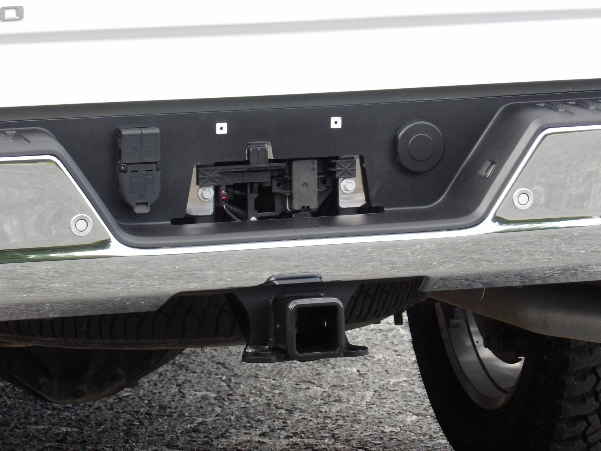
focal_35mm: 222
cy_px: 226
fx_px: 3854
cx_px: 300
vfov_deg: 6.7
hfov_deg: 8.9
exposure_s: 1/86
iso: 200
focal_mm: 39.8
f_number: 4.5
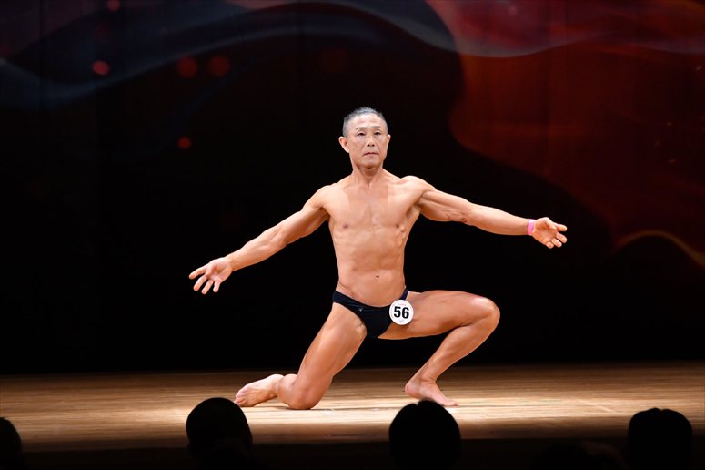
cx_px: 352
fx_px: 4991
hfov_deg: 8.1
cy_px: 235
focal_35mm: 255
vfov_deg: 5.4
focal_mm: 170
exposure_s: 1/400
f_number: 5.6
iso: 4000
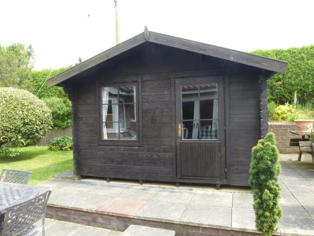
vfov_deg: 56.8
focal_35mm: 24
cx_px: 157
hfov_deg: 71.6
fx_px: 218
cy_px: 118
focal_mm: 4.3
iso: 100
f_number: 4
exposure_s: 1/125
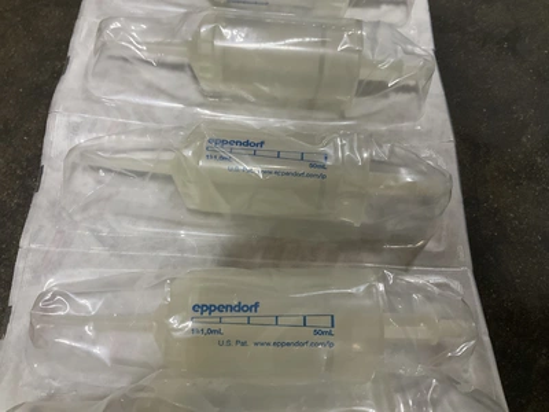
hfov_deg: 61.7
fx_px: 460
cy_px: 206
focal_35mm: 29
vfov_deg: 48.2
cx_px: 274
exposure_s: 1/60
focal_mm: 3
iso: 250
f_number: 1.8
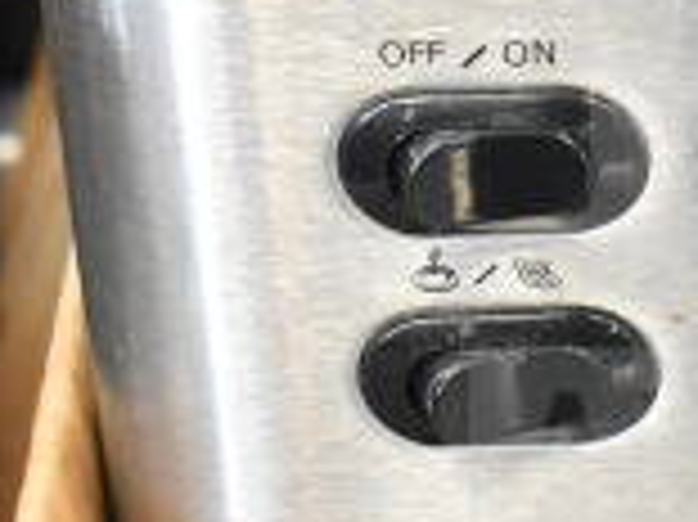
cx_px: 973
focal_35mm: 182
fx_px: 3667
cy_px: 205
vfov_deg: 8.1
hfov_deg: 10.6
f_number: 4.5
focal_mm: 32
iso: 5000
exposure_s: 1/50
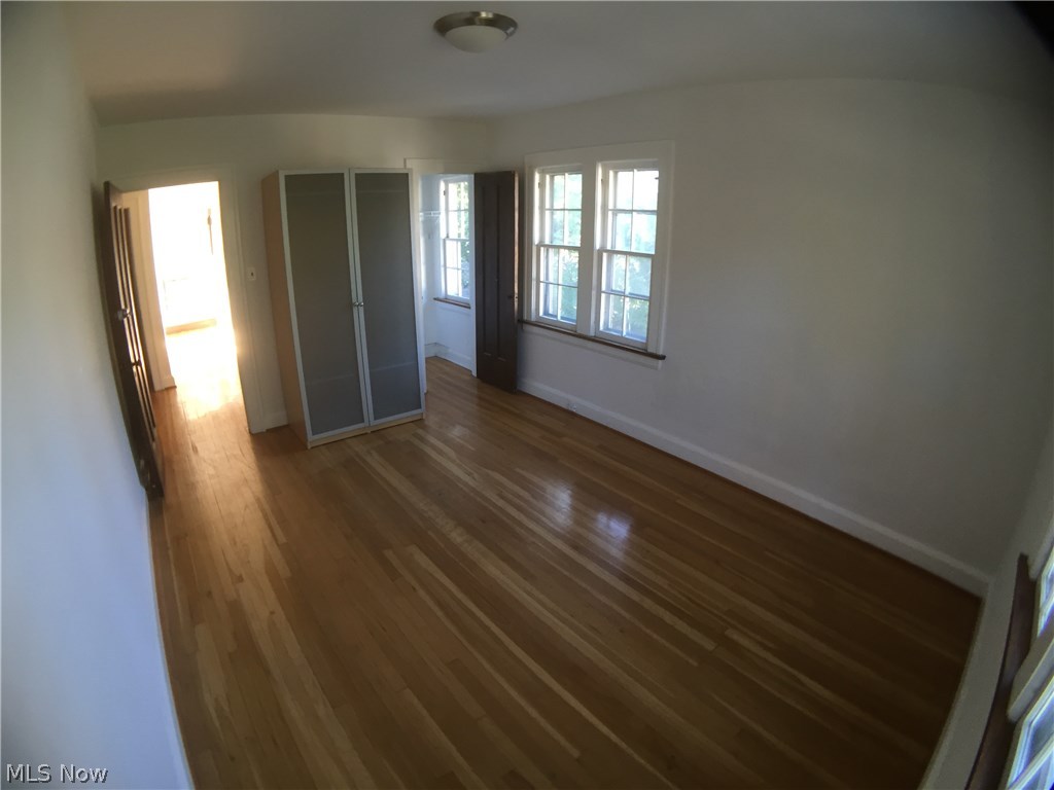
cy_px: 395
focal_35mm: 29
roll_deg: -0.9
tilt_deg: -21.7
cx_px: 527
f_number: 2.2
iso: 80
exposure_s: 1/30
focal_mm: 4.15
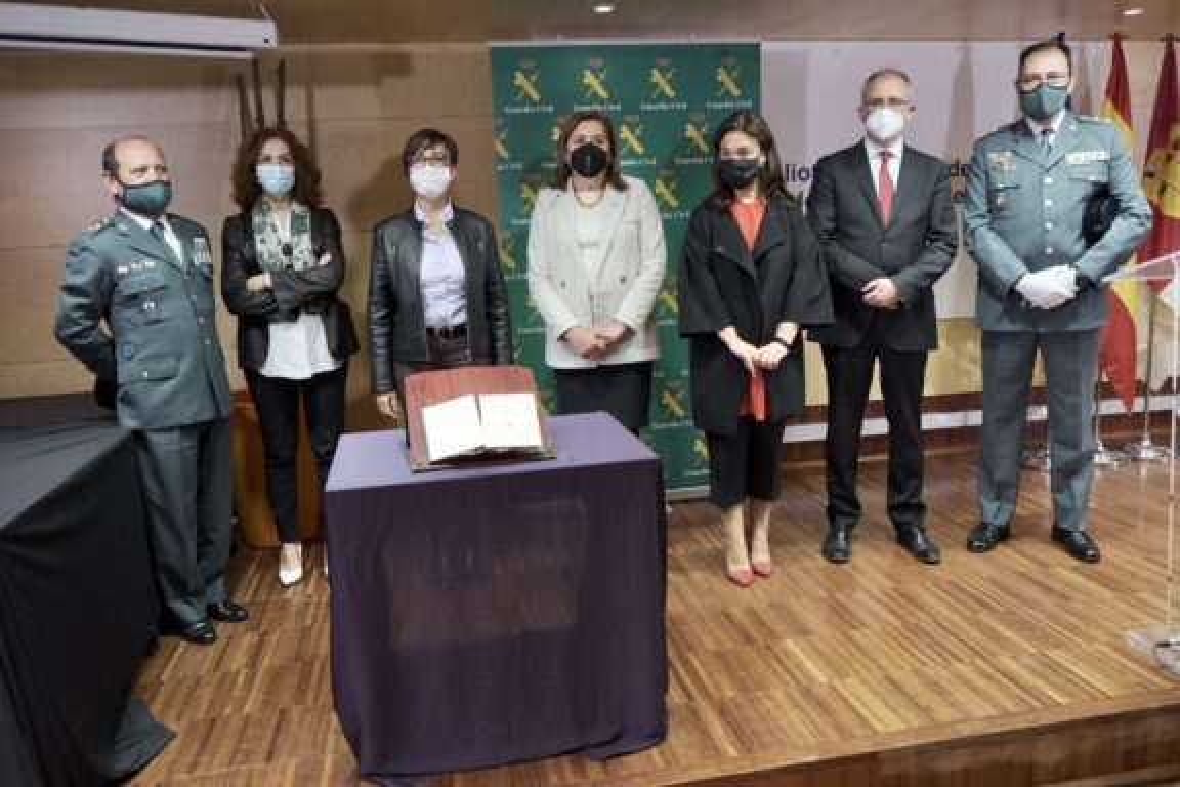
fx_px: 885
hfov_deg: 67.4
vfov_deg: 47.9
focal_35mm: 27
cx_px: 590
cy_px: 394
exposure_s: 1/26
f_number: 3.6
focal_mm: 18
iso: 640
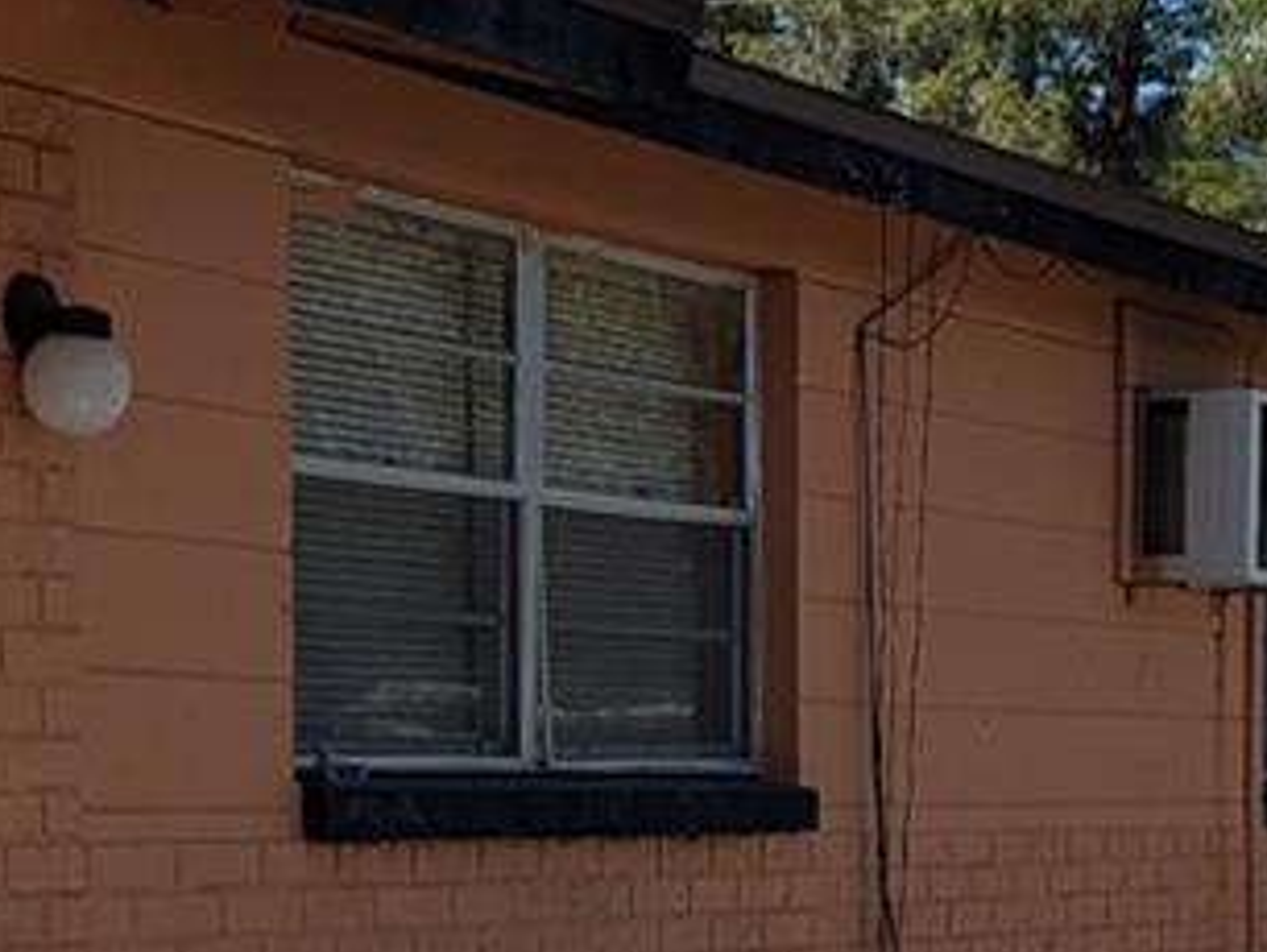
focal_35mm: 125
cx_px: 758
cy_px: 1018
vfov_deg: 11.7
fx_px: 4579
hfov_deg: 15.7
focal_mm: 6.81
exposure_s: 1/2096
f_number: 1.85
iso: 33
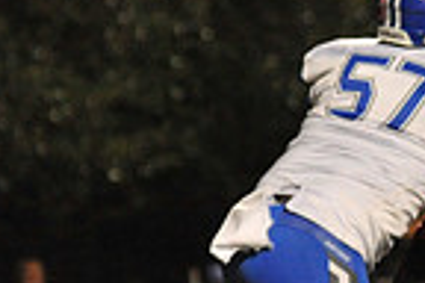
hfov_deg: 2.5
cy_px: 218
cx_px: 770
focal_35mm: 807
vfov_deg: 1.7
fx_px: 9526
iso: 5000
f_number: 5.6
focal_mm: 200
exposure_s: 1/200
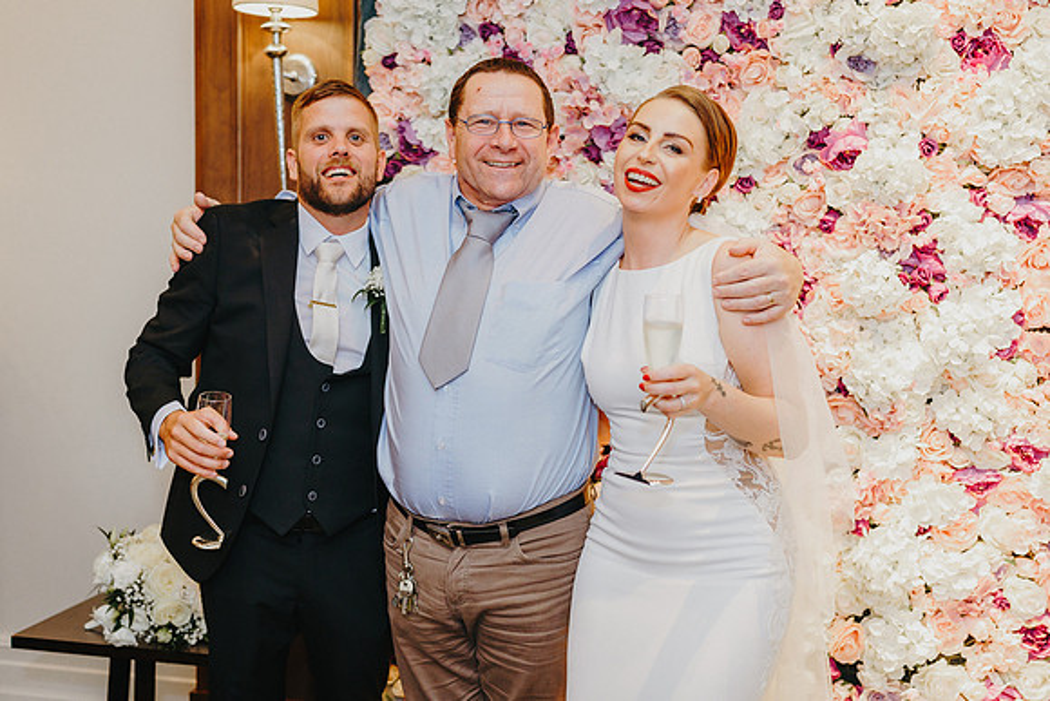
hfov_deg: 46.9
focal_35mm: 41
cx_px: 529
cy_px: 321
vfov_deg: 32.3
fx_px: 1209
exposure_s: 1/200
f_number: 2.2
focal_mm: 35
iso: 640
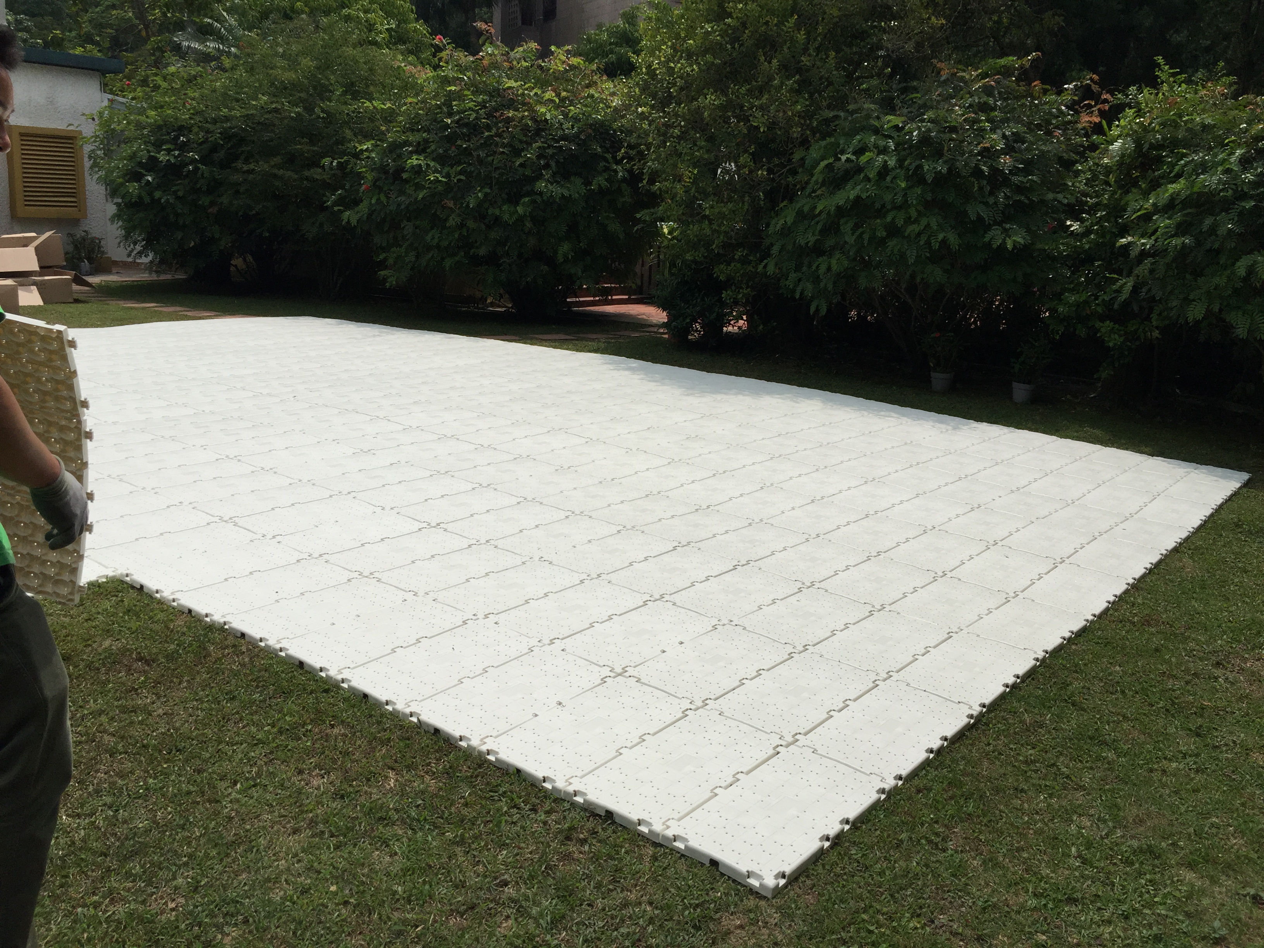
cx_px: 632
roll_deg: +1.9
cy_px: 474
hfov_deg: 61.7
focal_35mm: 29
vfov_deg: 48.2
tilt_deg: -15.1
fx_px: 1059
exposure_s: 1/4950
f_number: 2.2
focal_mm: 4.15
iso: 32
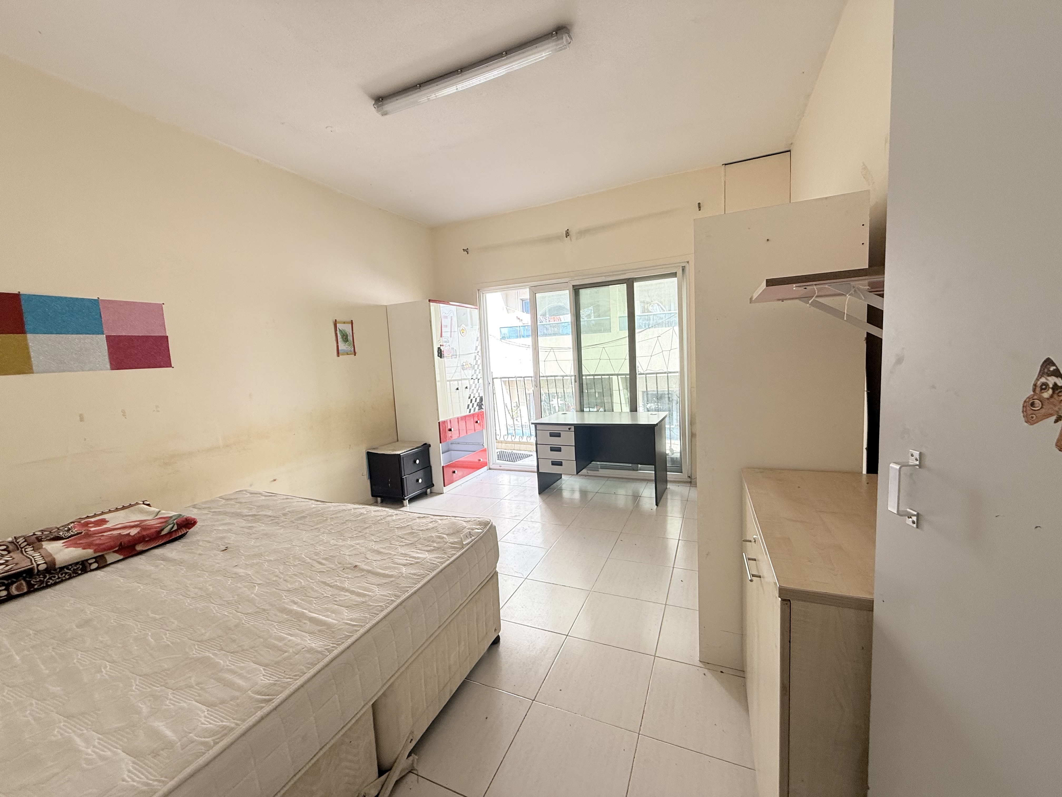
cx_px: 531
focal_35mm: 14
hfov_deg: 102.1
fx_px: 430
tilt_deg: -6.0
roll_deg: +2.6
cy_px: 398
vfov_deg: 85.7
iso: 80
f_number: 2.2
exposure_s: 1/99
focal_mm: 2.22
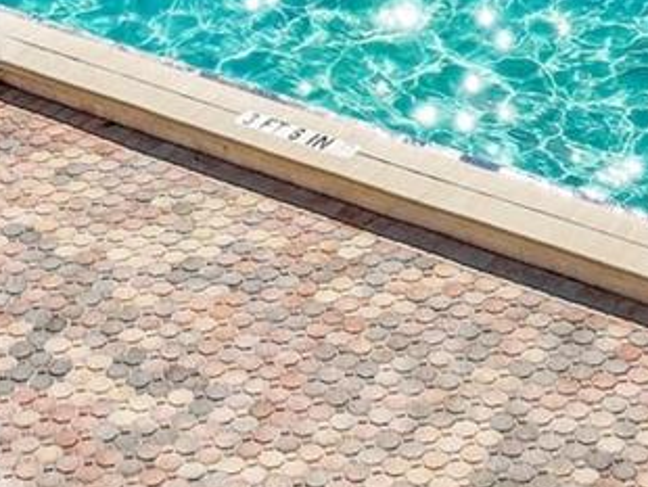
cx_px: 391
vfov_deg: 12.6
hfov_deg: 18.0
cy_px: -328
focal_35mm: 109
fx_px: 2042
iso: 110
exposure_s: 1/1600
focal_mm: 8.38
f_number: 2.8
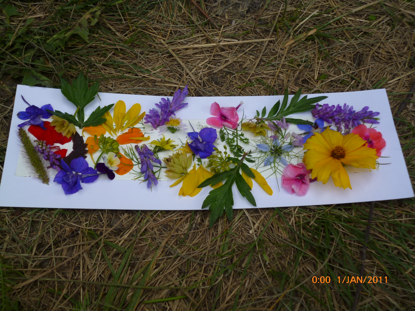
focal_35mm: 48
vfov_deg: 30.3
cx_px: 208
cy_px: 156
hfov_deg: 39.7
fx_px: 575
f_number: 4
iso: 100
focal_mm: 8.6
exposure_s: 1/250
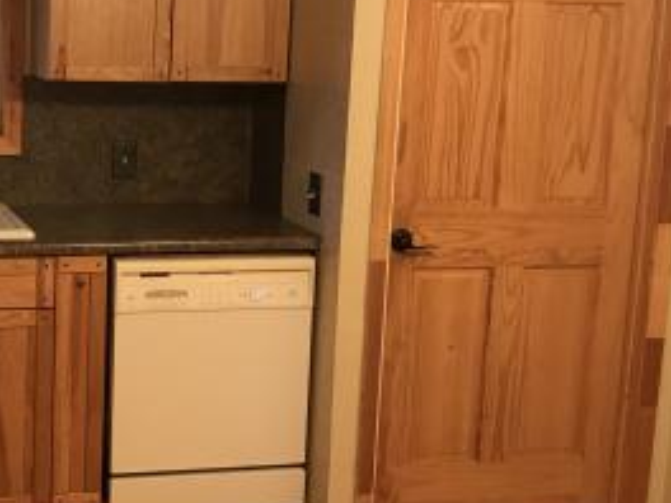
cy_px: 203
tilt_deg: -7.3
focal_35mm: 68
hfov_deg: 27.9
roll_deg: -2.1
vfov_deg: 21.6
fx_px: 1318
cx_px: 117
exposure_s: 1/15
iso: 50
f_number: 1.8
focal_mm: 3.99
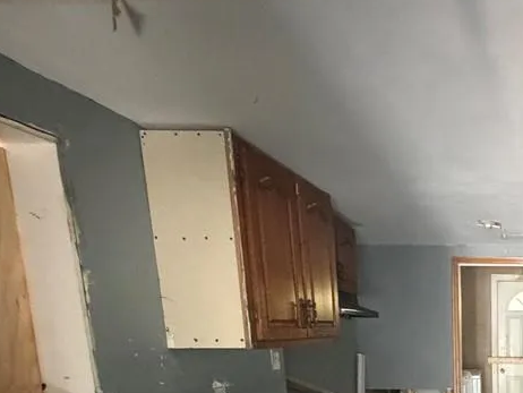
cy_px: 401
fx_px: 469
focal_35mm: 31
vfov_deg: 39.6
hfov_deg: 46.5
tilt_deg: -7.5
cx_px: 547
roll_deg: -0.7
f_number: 2.2
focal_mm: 2.22
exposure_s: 1/40
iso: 1250
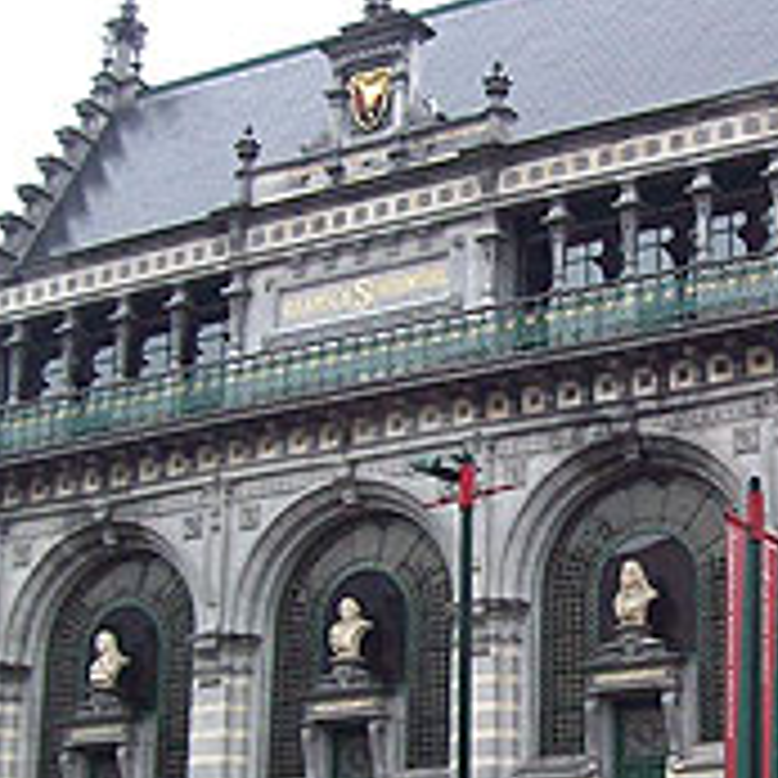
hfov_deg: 20.6
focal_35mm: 83
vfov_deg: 20.8
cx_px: 630
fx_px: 2111
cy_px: 495
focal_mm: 6
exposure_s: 1/128
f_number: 2.7
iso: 132
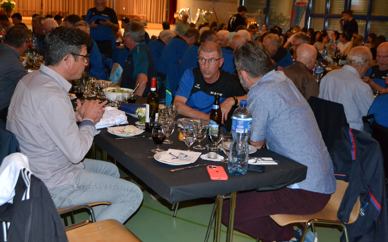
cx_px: 184
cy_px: 111
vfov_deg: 30.5
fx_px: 444
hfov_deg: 47.2
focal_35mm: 42
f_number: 4.2
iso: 3200
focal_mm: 26
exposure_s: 1/60
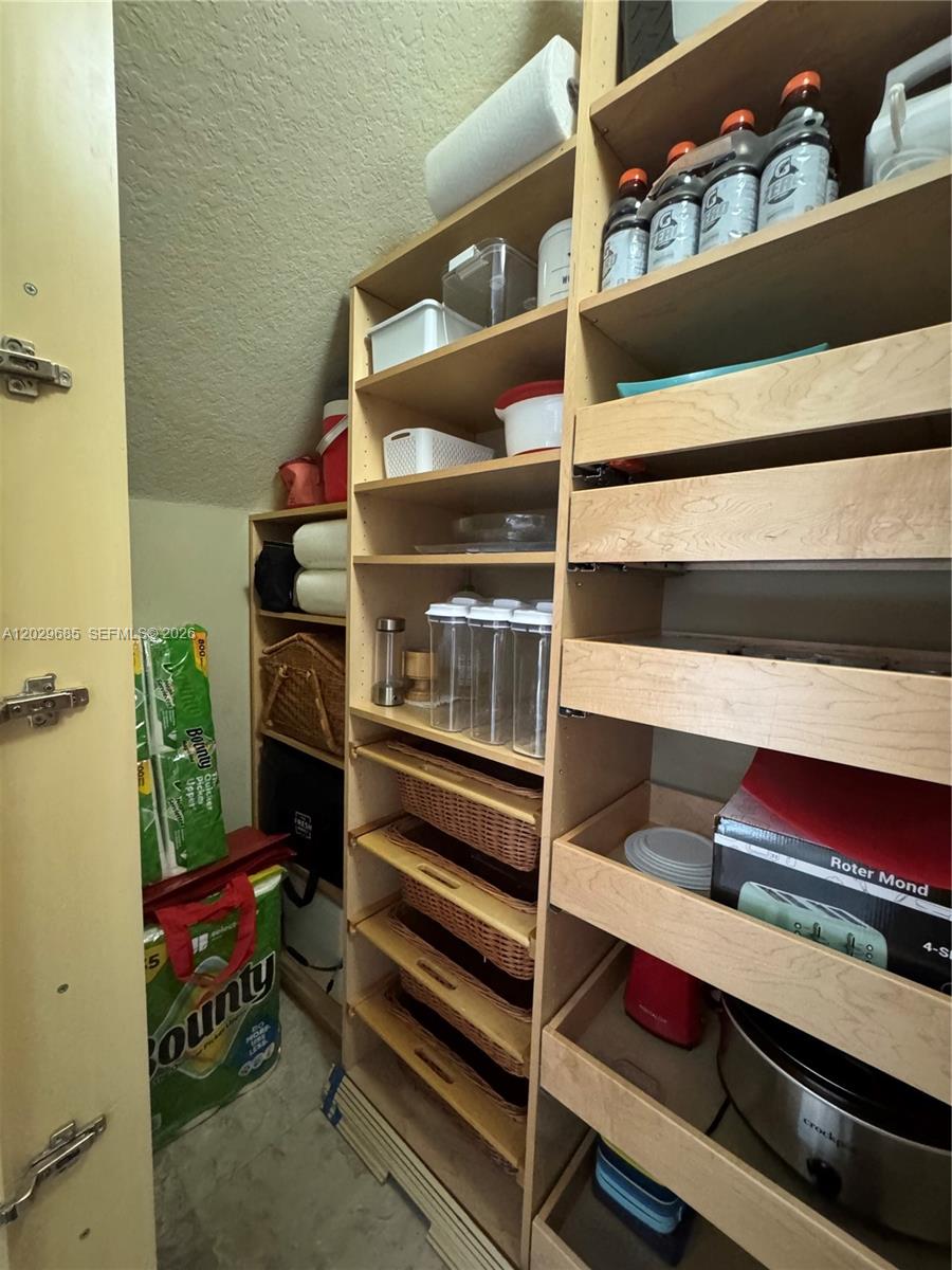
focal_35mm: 14
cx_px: 476
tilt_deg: -6.0
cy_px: 635
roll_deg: -1.8
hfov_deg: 85.7
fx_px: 513
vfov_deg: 102.1
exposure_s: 1/40
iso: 1250
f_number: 2.2
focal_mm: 2.22
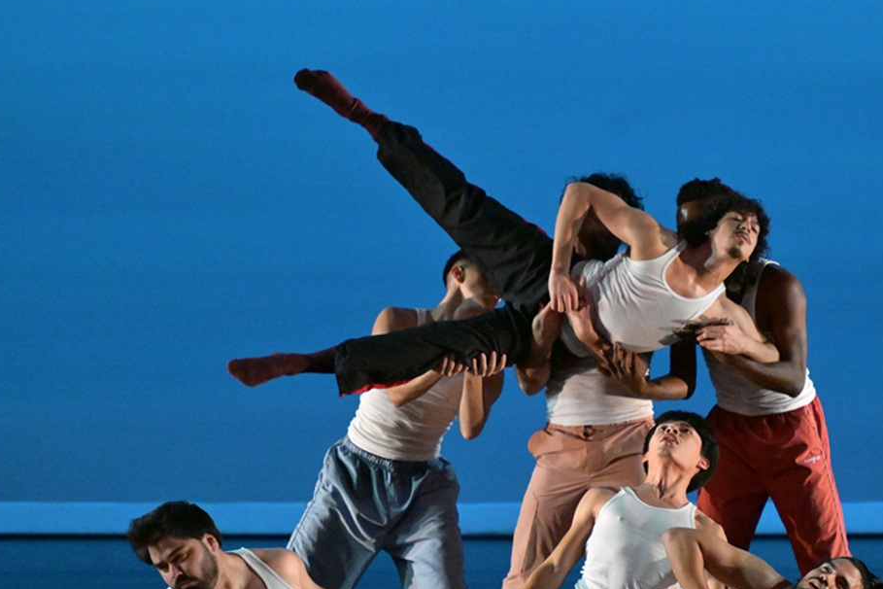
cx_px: 561
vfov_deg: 4.2
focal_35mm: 330
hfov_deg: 6.2
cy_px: 439
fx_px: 8094
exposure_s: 1/400
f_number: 4
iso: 8000
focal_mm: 200
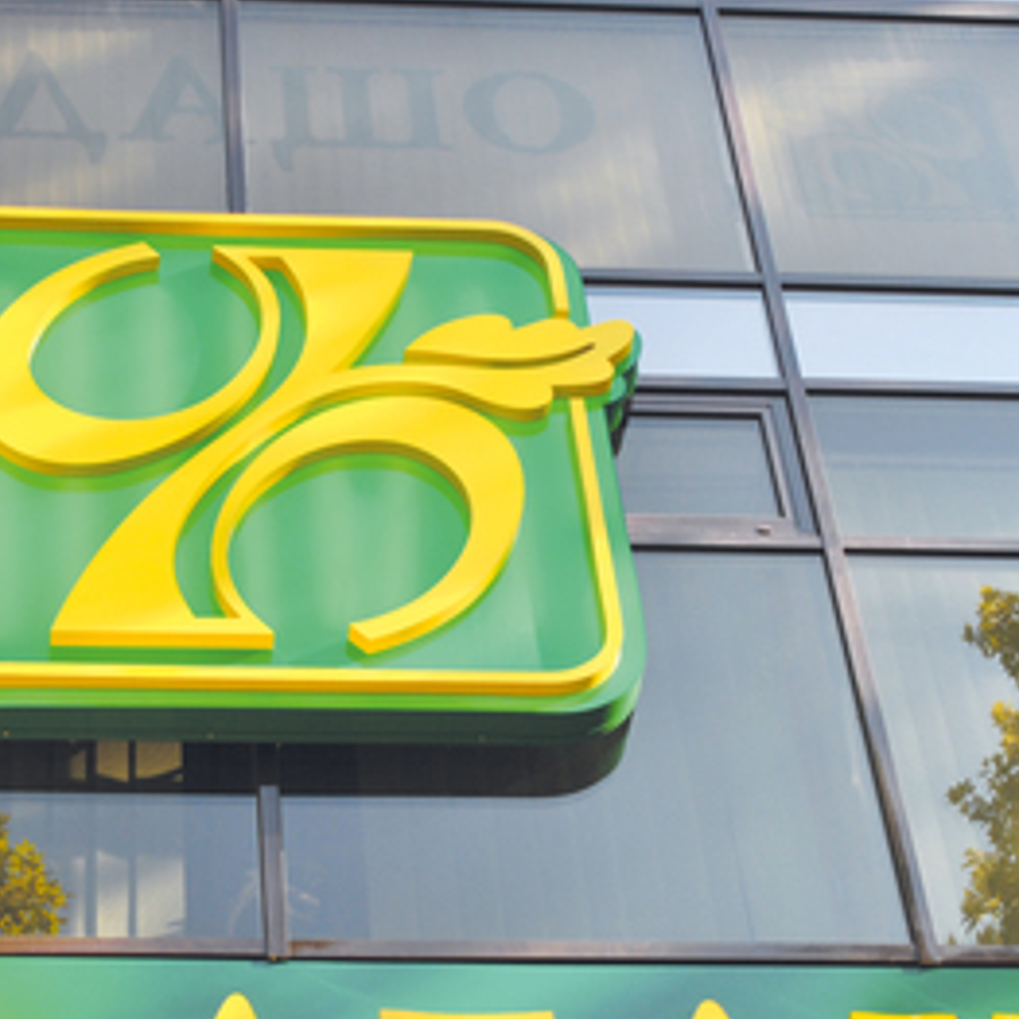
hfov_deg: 19.4
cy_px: 743
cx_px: 253
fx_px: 2964
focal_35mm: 89
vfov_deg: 19.4
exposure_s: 1/125
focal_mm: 30
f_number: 5.6
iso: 110
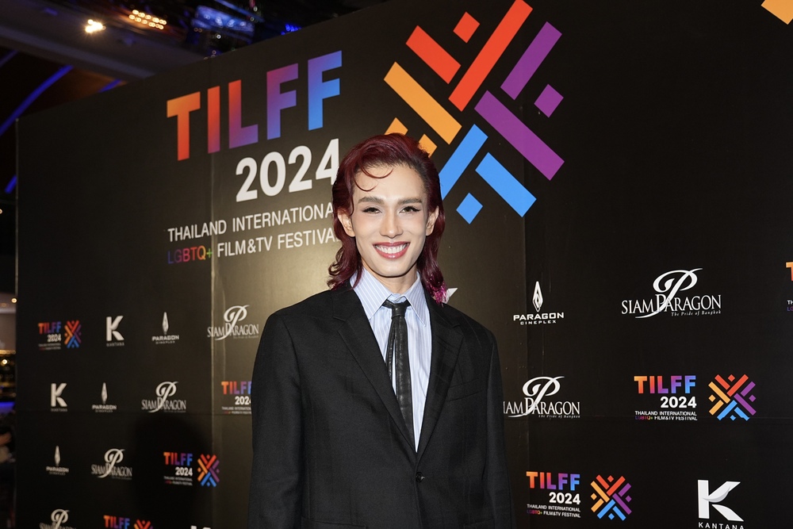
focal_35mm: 32
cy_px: 264
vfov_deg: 41.1
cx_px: 396
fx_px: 705
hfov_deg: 58.7
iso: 1250
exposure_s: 1/160
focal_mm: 32
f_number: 4
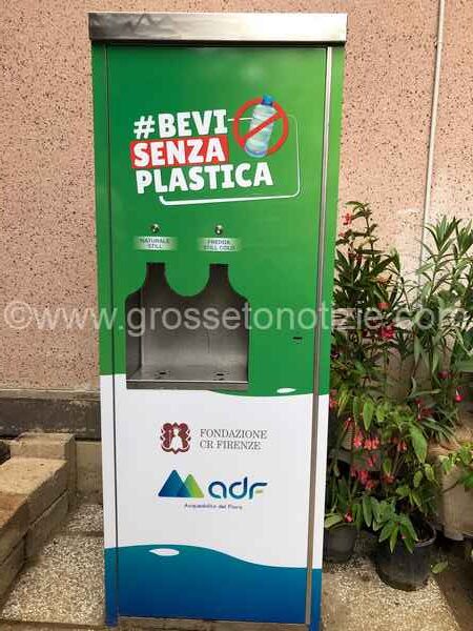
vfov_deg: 63.4
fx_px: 510
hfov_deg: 49.7
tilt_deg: -7.3
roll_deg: +0.3
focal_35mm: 28
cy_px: 316
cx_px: 236
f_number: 1.8
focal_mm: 3.99
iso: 40
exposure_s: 1/100
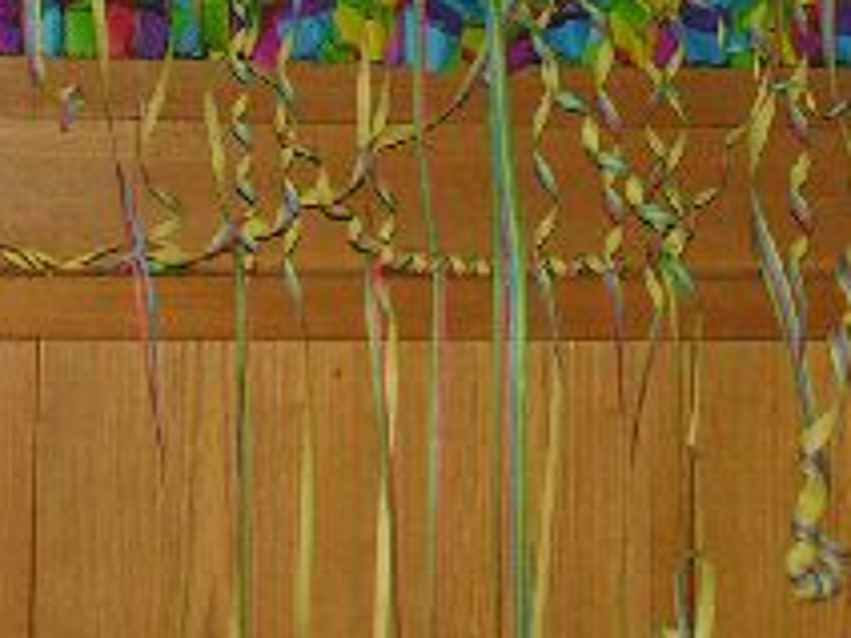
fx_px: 4081
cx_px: 315
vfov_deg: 8.7
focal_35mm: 166
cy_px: -377
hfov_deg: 11.9
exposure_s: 1/60.1
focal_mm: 11
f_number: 4.1
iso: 100
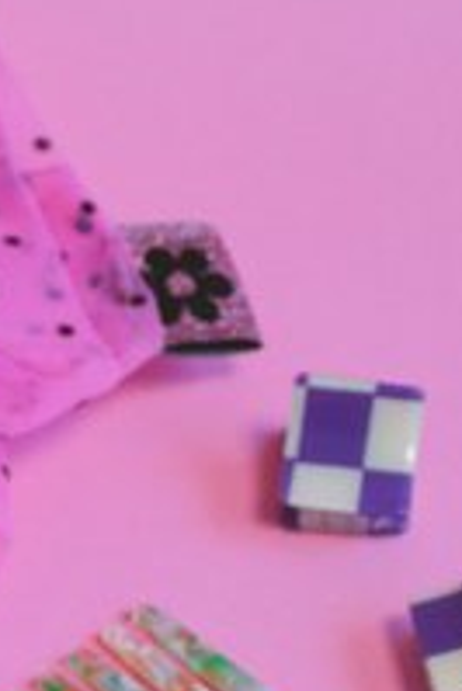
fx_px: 3478
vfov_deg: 11.4
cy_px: 344
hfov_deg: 7.6
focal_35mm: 181
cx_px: -5
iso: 400
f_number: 4.5
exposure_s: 1/80
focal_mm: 30
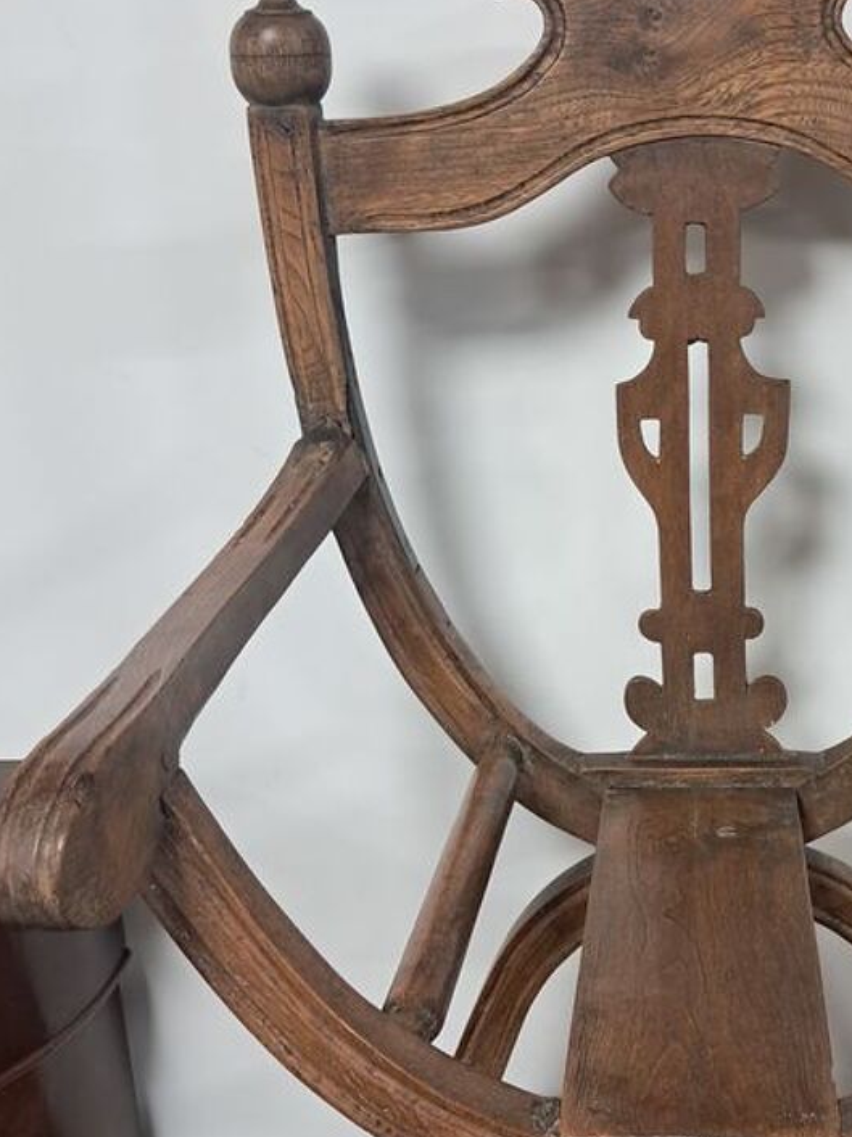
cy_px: 573
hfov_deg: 27.9
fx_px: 1675
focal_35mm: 51
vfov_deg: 37.5
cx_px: 694
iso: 400
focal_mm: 4
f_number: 1.8
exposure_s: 1/50
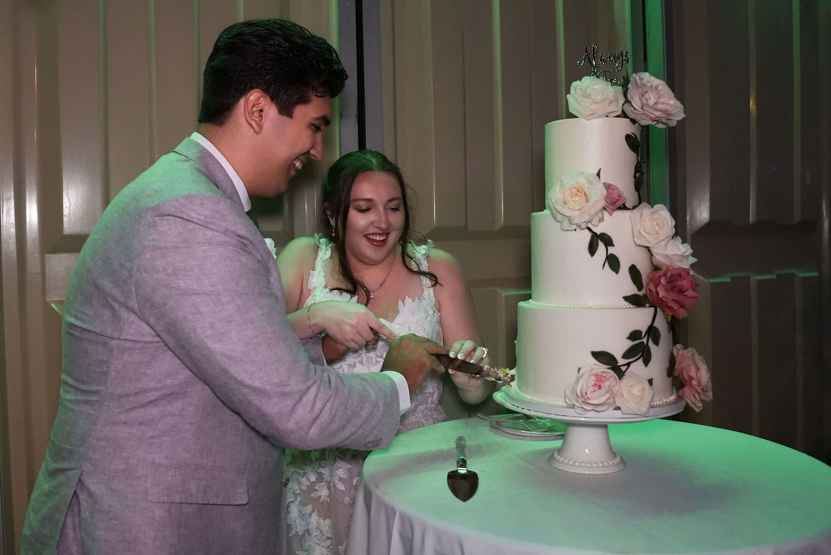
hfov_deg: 65.5
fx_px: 647
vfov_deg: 46.4
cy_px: 278
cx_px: 416
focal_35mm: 28
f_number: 4
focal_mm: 28
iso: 8000
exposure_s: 1/160
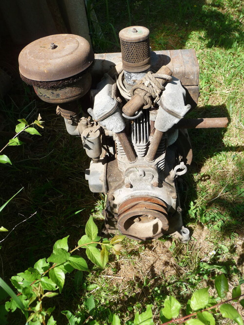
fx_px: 319
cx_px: 122
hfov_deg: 41.8
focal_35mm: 34
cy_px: 162
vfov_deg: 54.0
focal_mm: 5.6
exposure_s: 1/400
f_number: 3.6
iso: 100
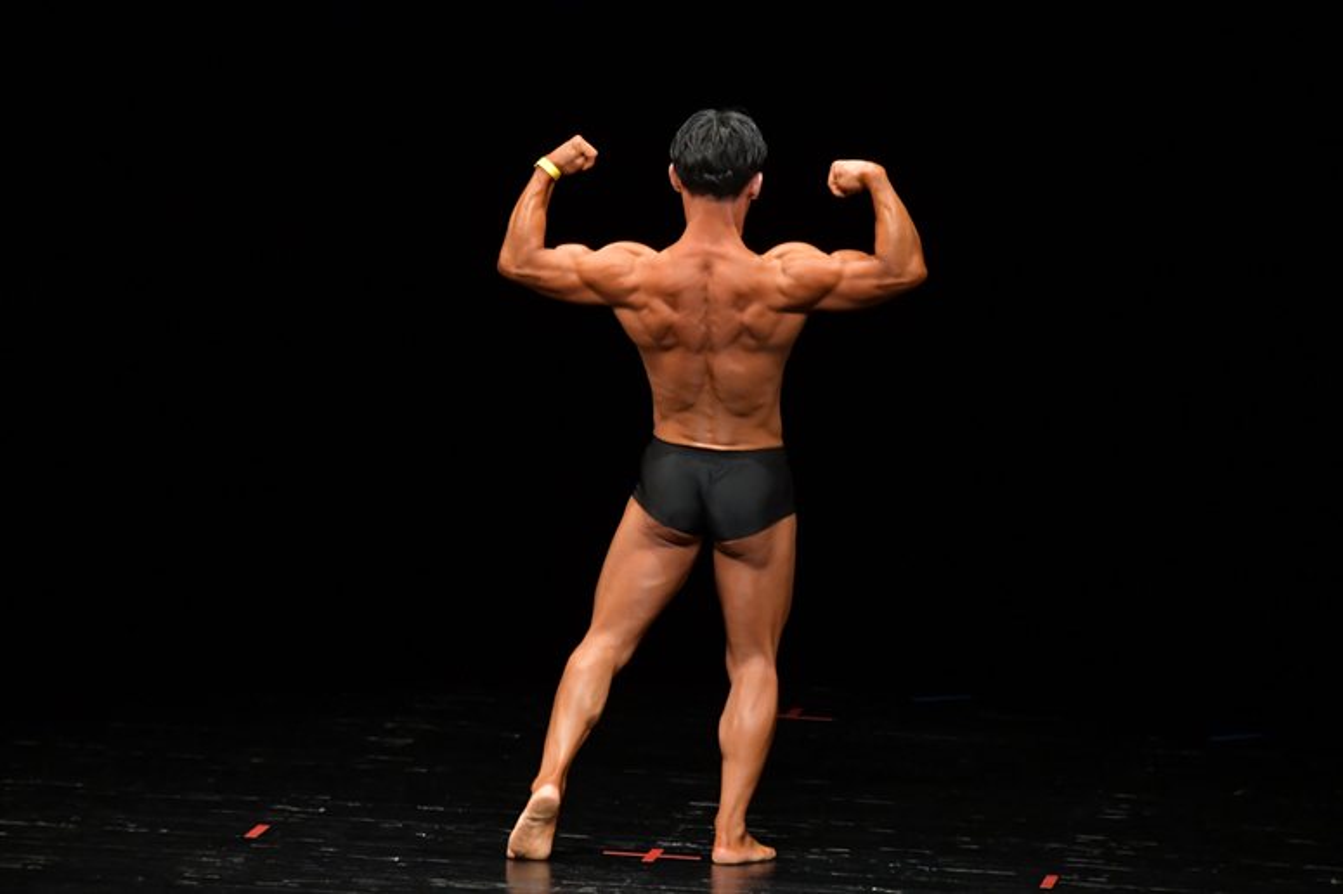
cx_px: 672
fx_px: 10627
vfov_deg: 4.8
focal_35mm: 285
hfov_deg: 7.2
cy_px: 447
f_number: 5.6
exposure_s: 1/400
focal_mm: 190
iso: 3200
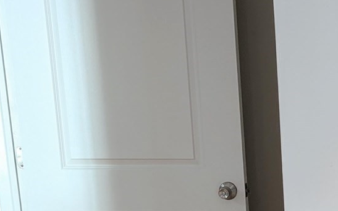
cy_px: 260
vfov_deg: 13.4
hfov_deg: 20.0
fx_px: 875
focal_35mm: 95
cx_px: 446
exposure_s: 1/40.4
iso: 79
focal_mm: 6.9
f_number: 1.68
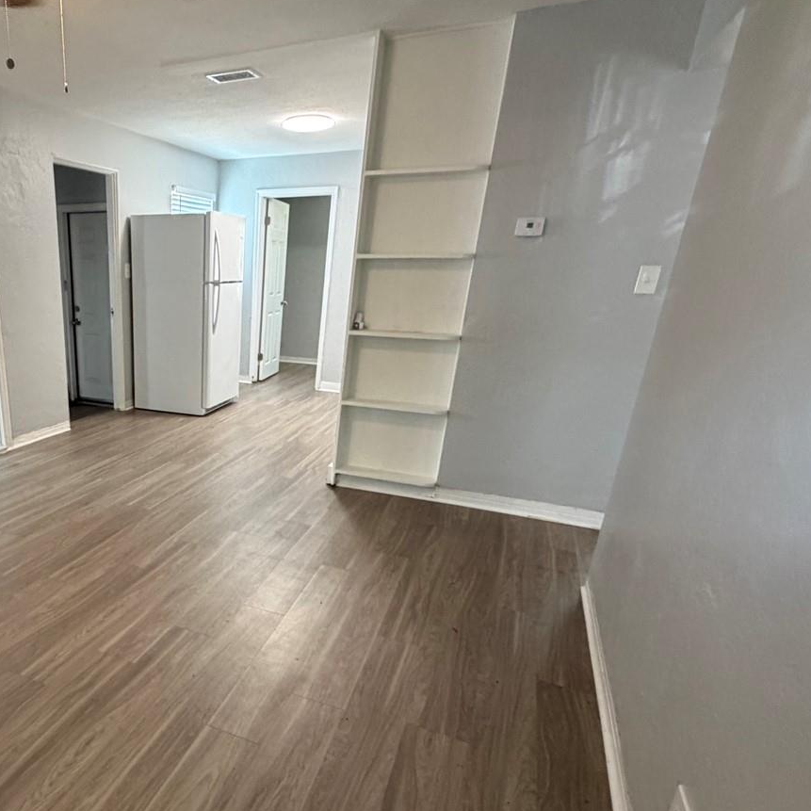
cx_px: 191
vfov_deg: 66.4
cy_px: 498
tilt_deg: -19.3
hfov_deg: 62.9
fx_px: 610
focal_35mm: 23
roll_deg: -0.7
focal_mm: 2.22
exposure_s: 1/60
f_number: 2.2
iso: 320
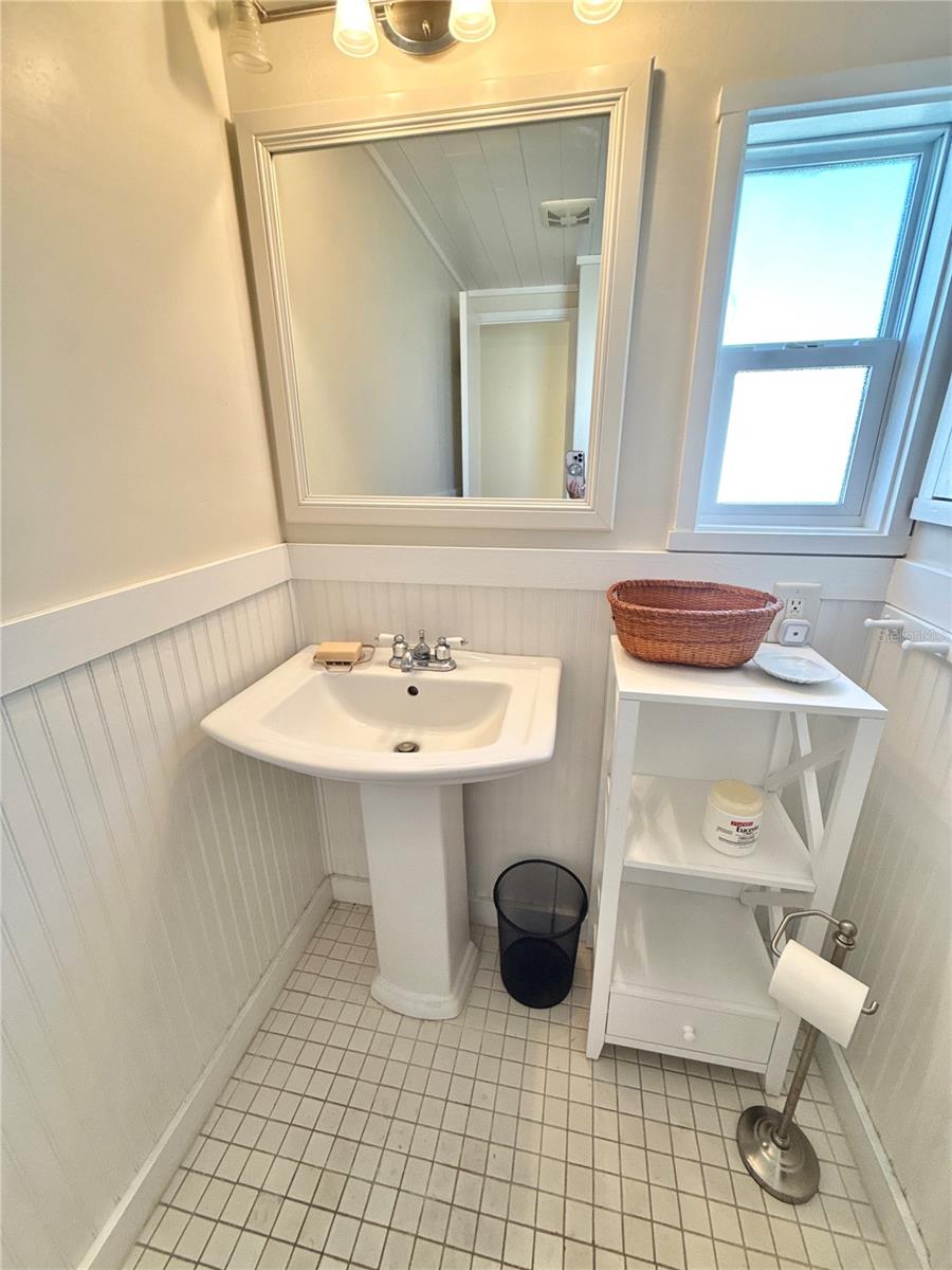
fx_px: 513
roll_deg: -0.4
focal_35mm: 14
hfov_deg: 85.7
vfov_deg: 102.1
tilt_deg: -19.4
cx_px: 476
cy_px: 635
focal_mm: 2.22
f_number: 2.2
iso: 200
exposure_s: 1/60
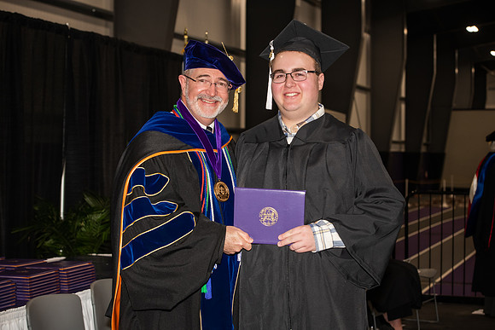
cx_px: 248
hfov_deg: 28.8
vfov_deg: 19.5
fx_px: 963
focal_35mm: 70
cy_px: 165
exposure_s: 1/200
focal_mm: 70
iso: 1000
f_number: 5.6
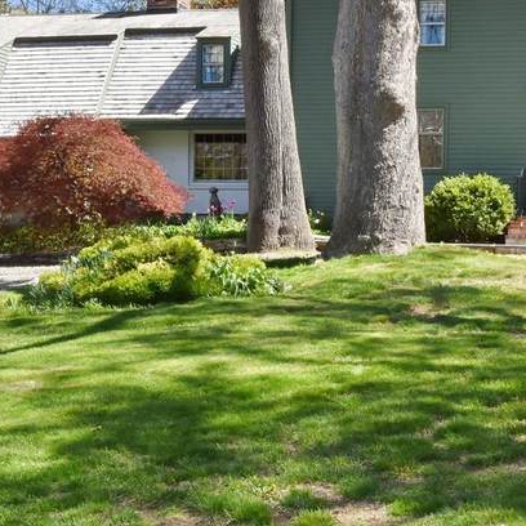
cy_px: 262
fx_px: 1100
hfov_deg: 26.3
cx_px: 434
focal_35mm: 64
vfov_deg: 26.9
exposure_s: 1/200
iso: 500
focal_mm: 24
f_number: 22
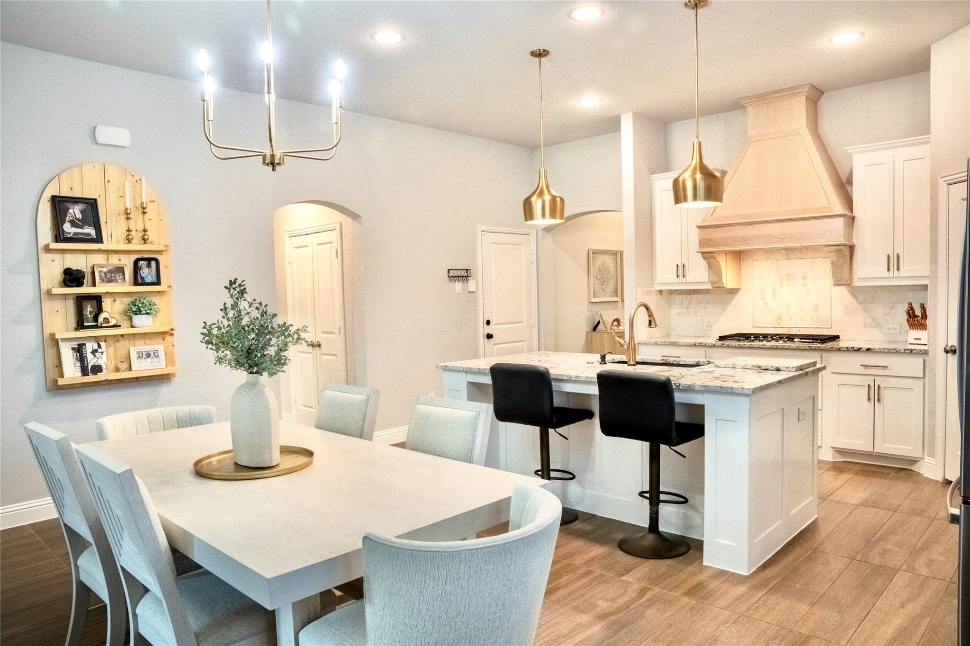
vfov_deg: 53.1
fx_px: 646
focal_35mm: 24
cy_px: 323
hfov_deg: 73.8
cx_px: 485
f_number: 8
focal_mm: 24
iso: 20000
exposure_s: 1/800
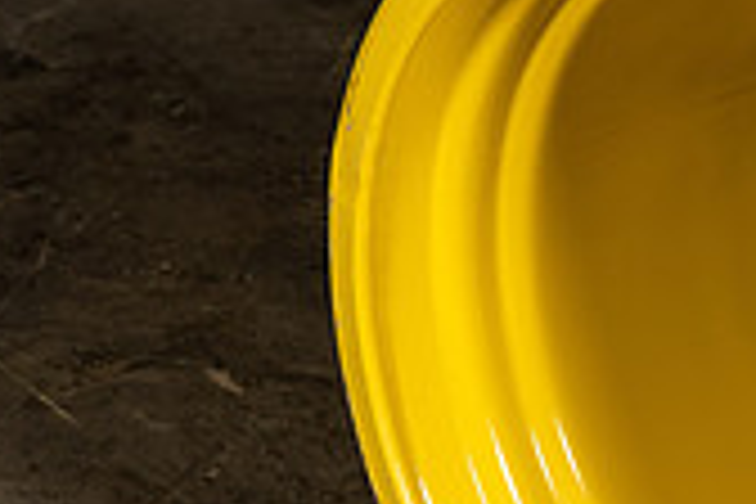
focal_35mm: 169
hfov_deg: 11.9
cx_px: 950
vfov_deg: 8.1
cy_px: 389
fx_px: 3549
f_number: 5.6
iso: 500
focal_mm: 49
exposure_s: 1/100
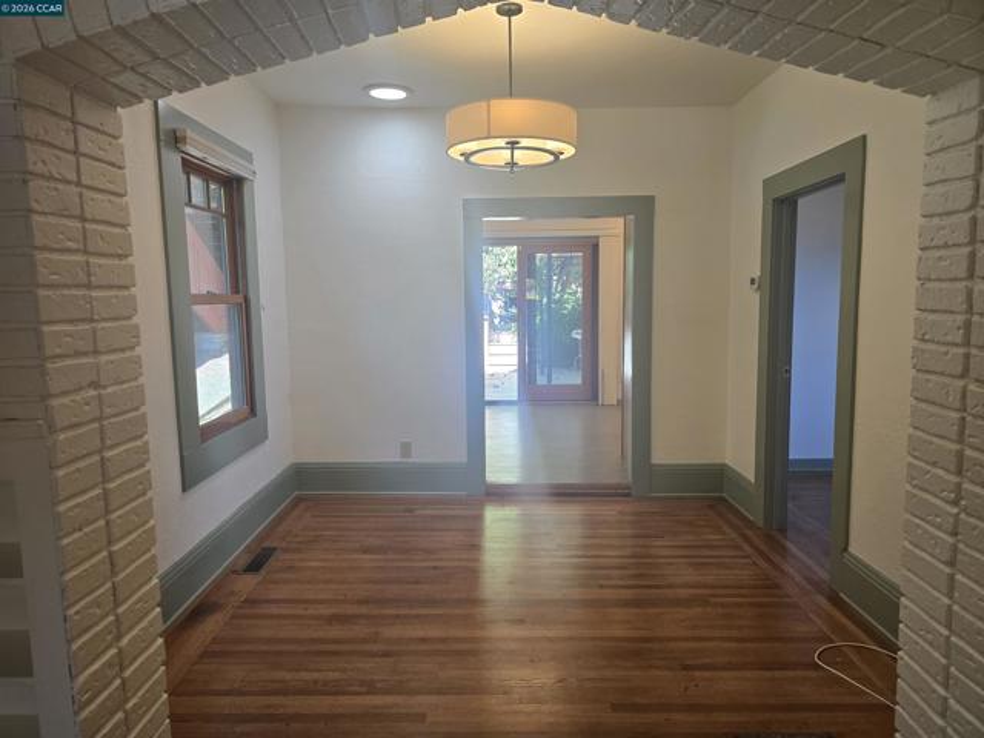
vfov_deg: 58.9
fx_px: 654
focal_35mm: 23
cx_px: 492
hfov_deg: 73.9
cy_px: 369
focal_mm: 6.3
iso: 125
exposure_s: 1/120
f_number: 1.7
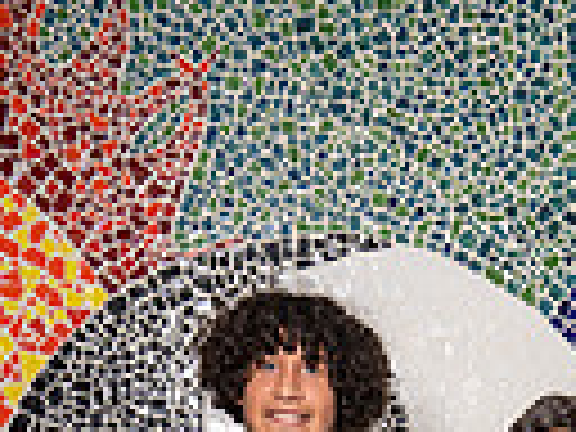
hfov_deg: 23.3
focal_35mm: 81
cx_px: 554
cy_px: 994
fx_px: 1348
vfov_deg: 13.8
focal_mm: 24
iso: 400
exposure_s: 1/250
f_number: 8
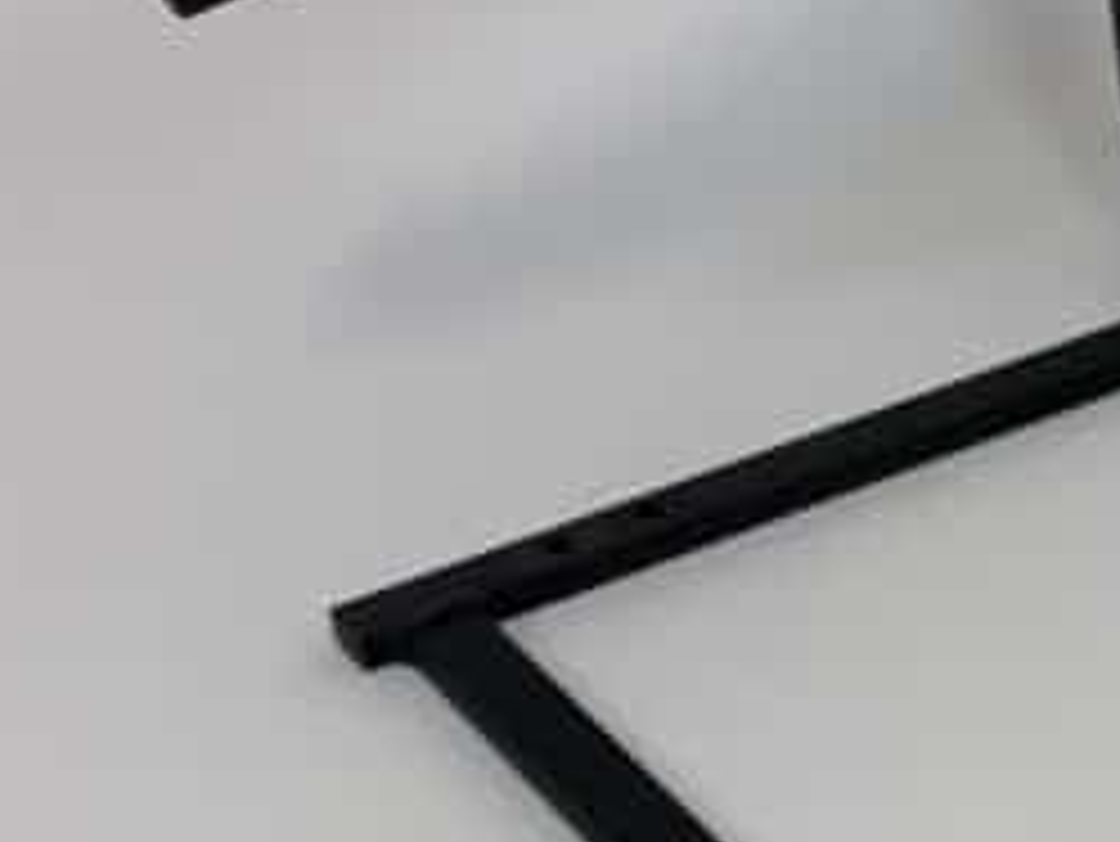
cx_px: 1700
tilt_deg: -30.0
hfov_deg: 15.7
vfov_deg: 12.9
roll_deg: +0.5
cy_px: 394
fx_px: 3723
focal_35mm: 115
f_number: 1.8
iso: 32
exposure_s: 1/119
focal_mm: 4.25
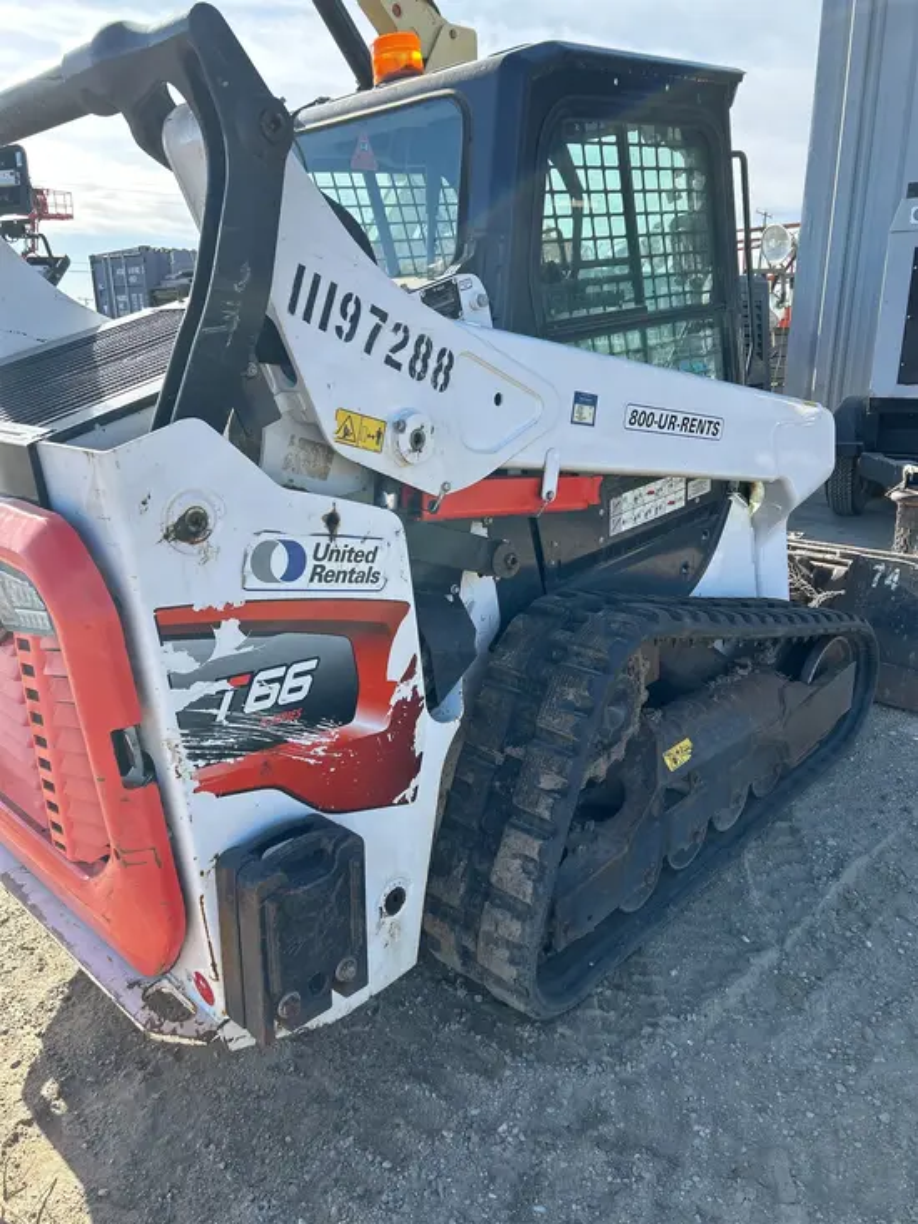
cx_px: 459
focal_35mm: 26
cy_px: 612
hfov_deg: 53.1
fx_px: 919
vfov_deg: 67.3
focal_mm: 5.7
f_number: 1.5
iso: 50
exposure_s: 1/1209
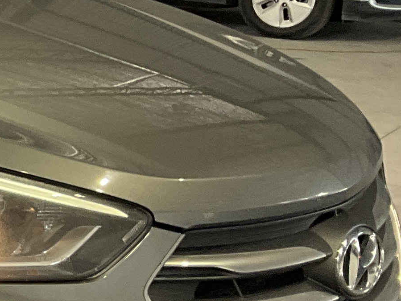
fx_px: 1507
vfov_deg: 11.4
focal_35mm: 130
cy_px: 192
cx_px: -394
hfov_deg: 13.2
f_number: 1.8
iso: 50
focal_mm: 3
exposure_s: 1/122
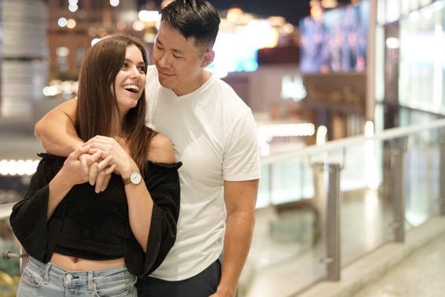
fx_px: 791
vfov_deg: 21.2
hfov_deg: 31.3
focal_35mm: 64
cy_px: 109
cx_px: 177
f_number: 1.6
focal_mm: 50
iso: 2000
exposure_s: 1/60
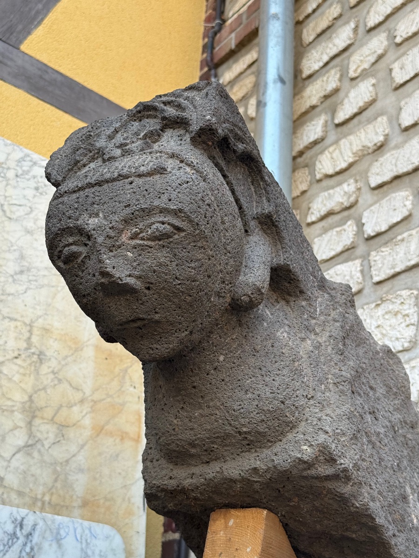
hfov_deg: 30.3
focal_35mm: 48
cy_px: 279
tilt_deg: +30.1
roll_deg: -4.2
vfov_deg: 39.7
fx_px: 775
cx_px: 210
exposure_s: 1/466
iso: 64
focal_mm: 6.76
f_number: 1.78
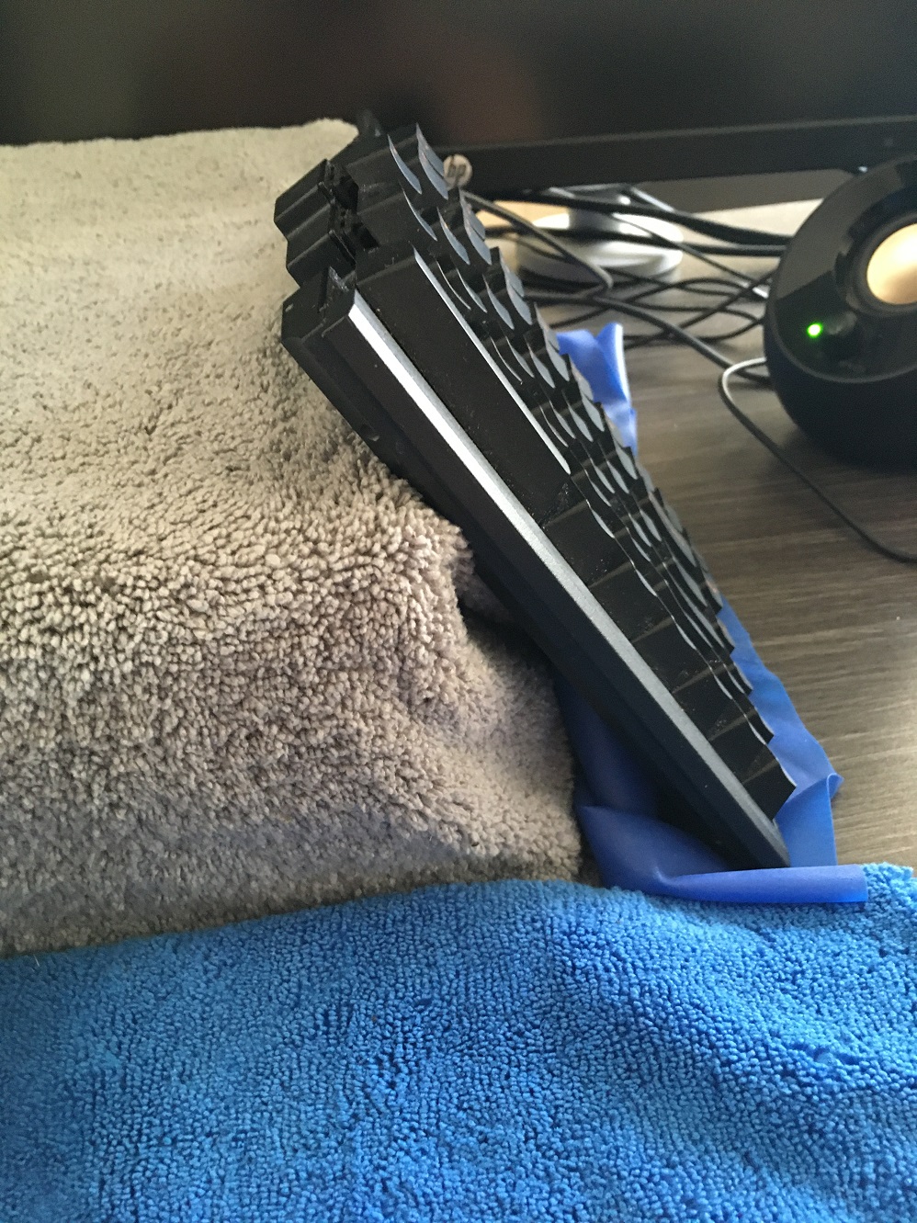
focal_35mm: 29
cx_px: 458
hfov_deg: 48.2
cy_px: 612
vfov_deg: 61.7
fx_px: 1024
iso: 250
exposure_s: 1/15
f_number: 2.2
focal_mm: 4.15
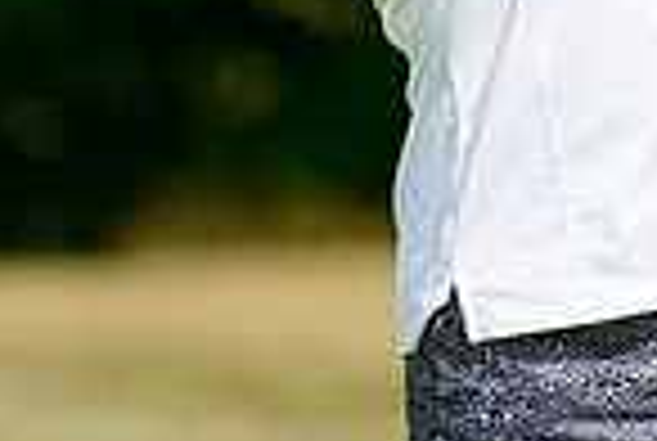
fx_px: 26077
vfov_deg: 1.0
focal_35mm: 1426
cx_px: 720
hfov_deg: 1.4
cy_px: -416
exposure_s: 1/2000
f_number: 5.6
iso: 400
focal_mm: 360
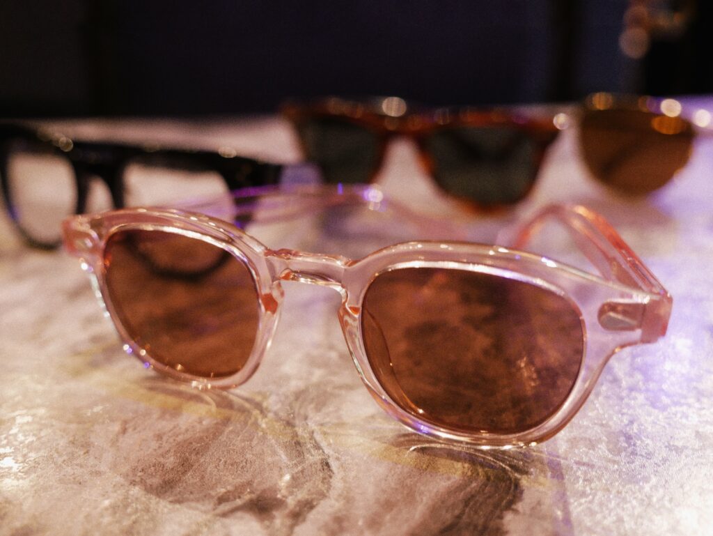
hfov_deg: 51.3
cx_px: 356
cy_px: 268
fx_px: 742
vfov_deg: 39.7
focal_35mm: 36
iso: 800
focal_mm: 18
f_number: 3.2
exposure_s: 1/10
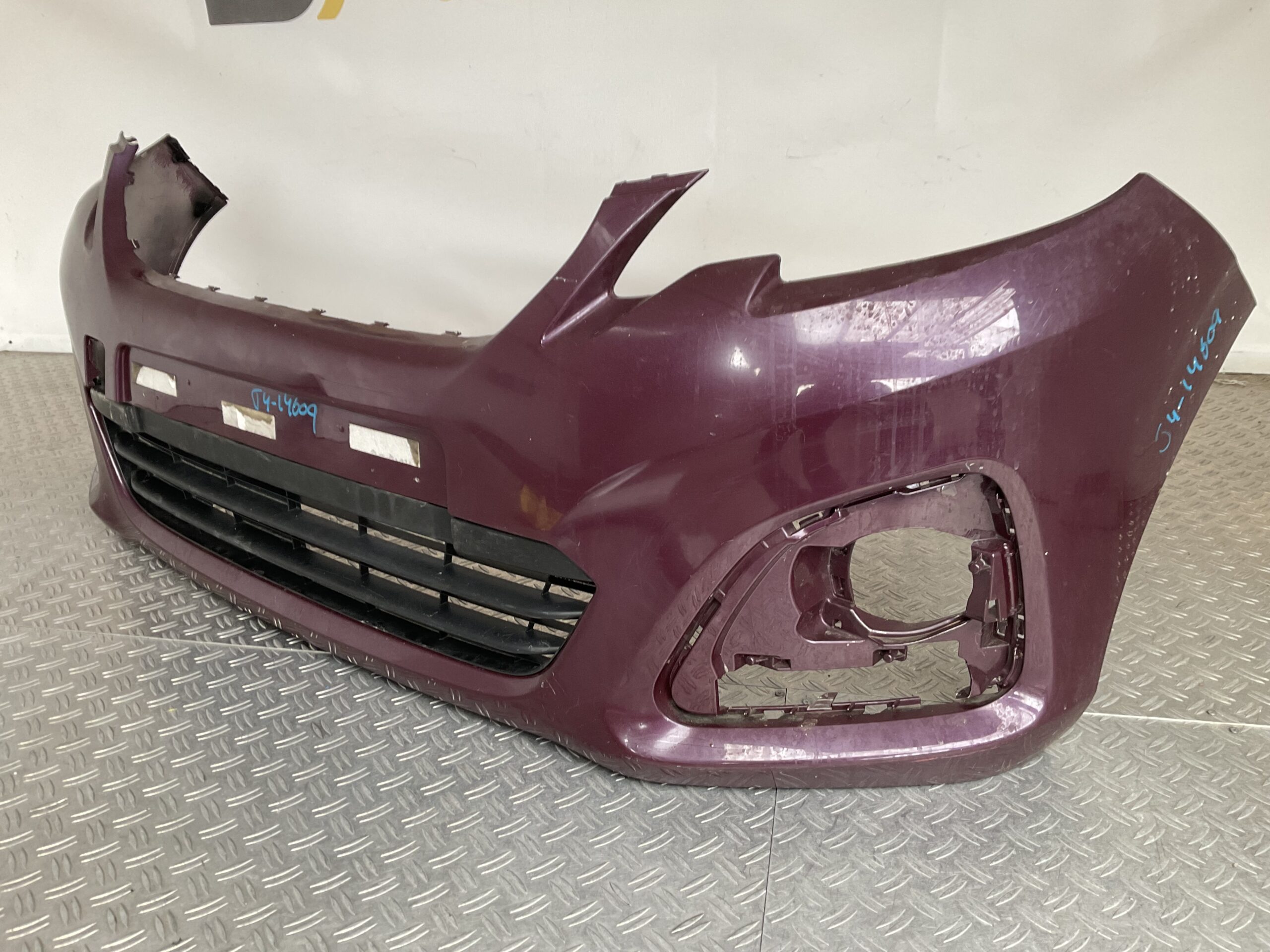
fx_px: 1064
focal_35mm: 29
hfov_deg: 61.7
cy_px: 476
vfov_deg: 48.2
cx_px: 635
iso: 40
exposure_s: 1/60
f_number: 1.8
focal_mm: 3
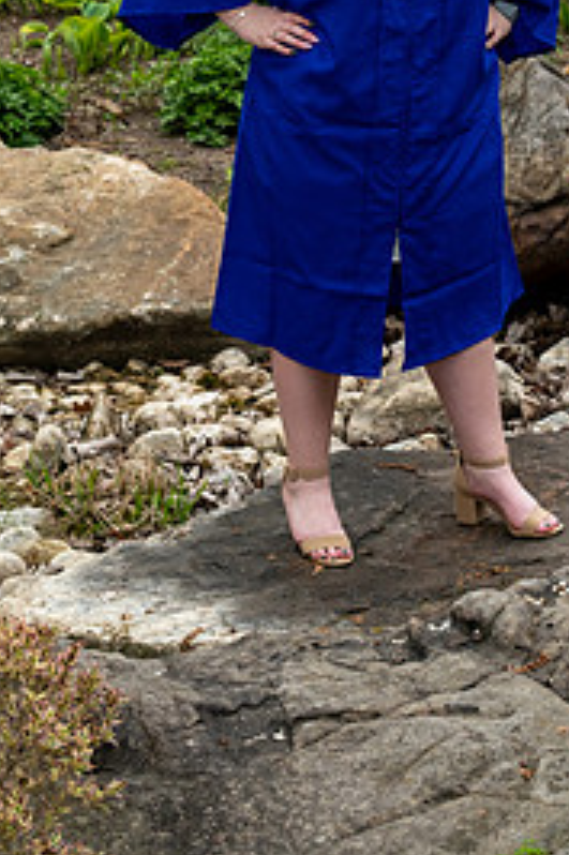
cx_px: 379
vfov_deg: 16.0
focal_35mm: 127
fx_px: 3015
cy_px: 138
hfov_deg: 10.8
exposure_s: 1/250
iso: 250
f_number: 4.5
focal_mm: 50
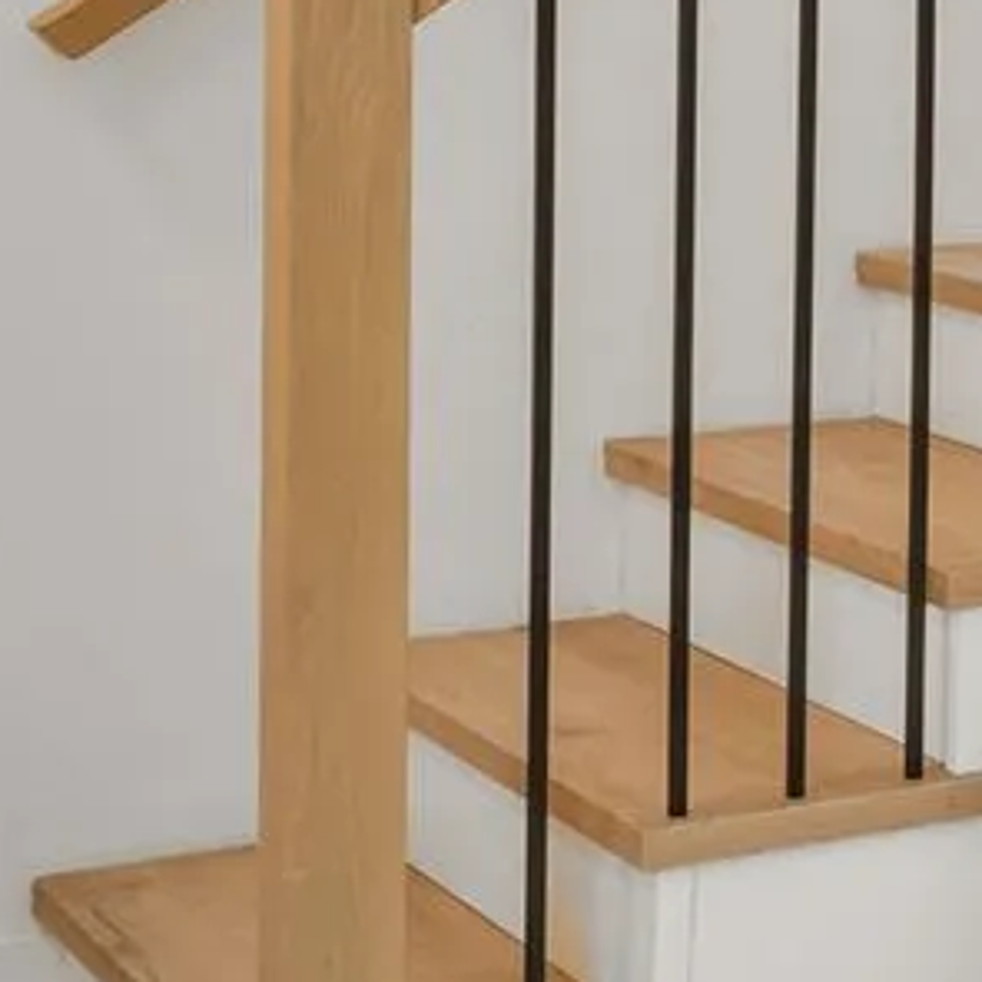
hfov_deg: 10.6
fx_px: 3402
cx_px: 3055
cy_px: -123
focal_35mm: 106
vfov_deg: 15.9
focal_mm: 12
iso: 400
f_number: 7.1
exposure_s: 1/20
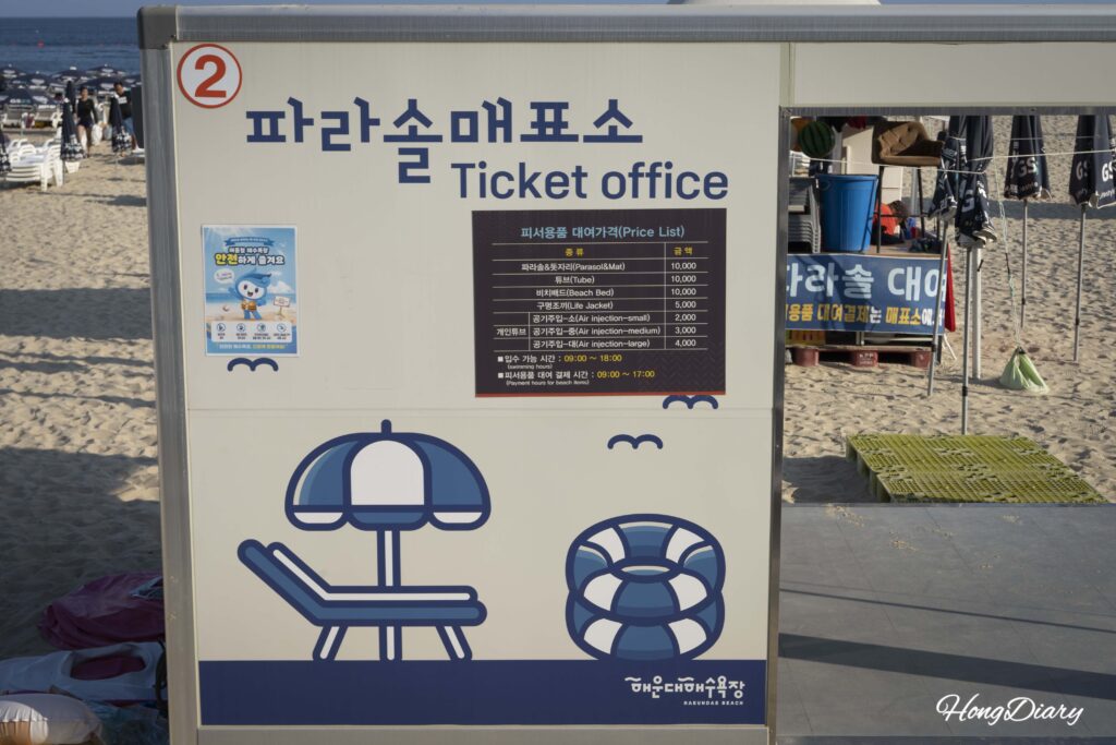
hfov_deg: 33.4
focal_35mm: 60
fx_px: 1860
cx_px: 558
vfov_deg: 22.6
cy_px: 372
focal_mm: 60
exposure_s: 1/160
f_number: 11
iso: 125
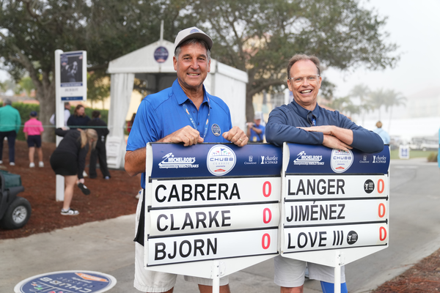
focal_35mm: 45
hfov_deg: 43.6
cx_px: 220
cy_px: 146
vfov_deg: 29.9
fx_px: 550
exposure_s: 1/2000
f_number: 2.8
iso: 640
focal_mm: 45
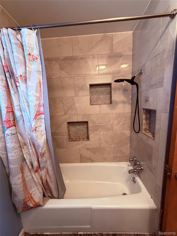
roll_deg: +2.6
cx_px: 88
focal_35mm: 14
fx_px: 95
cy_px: 118
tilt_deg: -9.2
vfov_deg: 102.1
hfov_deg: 85.7
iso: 400
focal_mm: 2.22
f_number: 2.2
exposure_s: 1/60
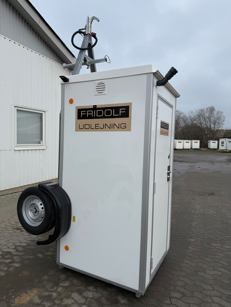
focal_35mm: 24
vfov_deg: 71.6
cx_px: 116
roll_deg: -1.0
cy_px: 154
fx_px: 214
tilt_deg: -2.1
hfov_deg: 56.8
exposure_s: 1/1211
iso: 80
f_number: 1.78
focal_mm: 6.76
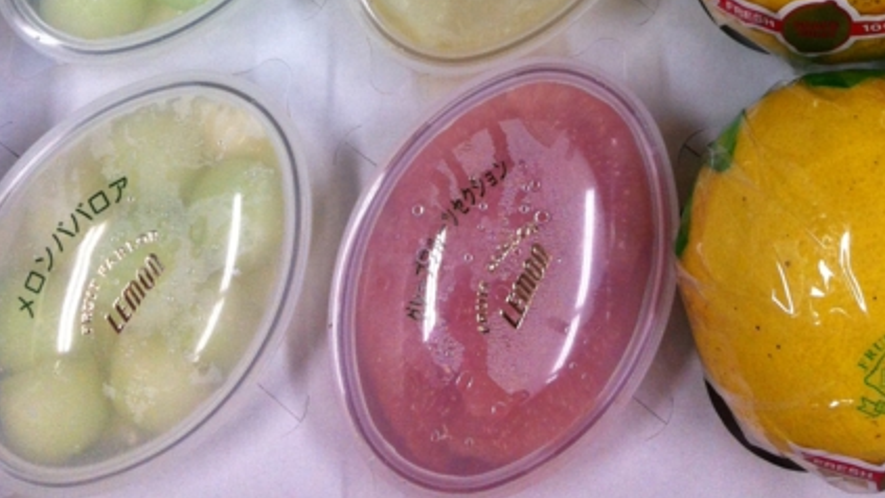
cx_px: 494
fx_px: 1690
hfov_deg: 29.3
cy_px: -331
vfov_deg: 15.1
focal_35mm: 72
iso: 100
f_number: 2.8
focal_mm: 3.85
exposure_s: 1/120
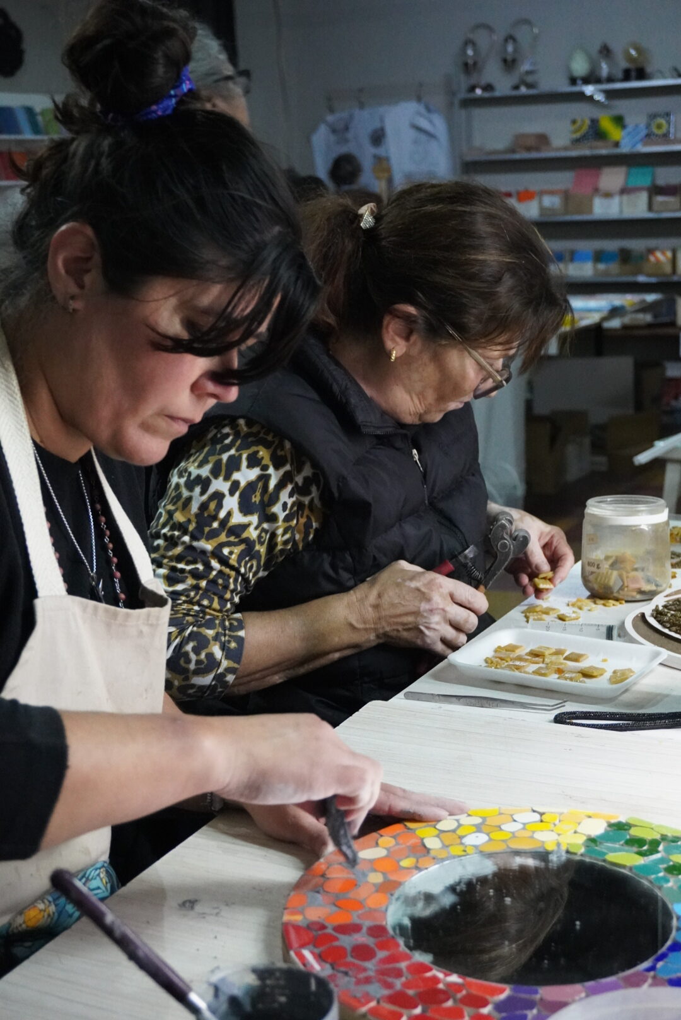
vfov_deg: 36.8
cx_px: 340
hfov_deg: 25.1
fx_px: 1530
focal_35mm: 54
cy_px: 510
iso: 6400
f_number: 5.6
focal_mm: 36
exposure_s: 1/100
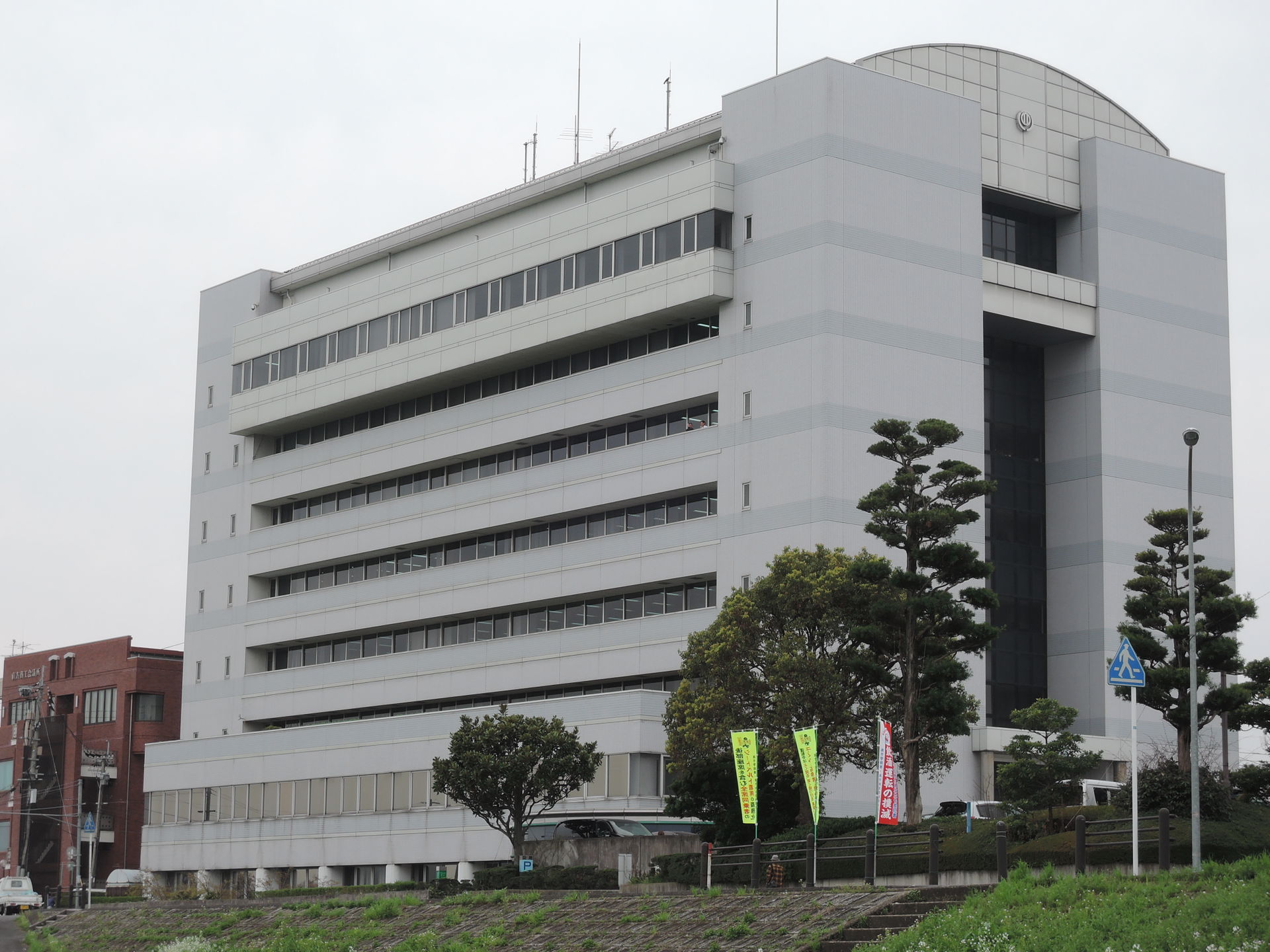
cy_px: 476
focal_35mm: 75
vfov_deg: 19.6
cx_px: 635
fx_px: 2752
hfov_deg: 26.0
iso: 80
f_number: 5.2
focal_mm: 16
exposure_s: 1/250
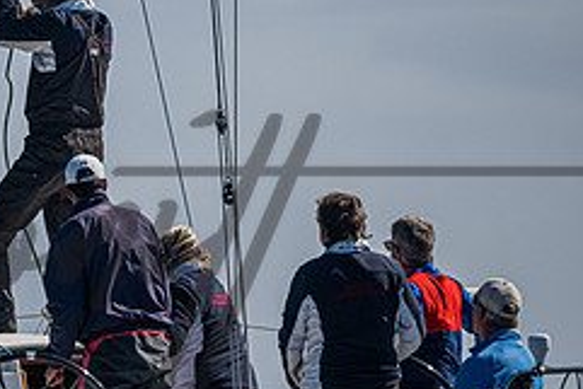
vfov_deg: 1.7
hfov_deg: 2.5
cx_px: -199
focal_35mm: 808
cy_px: 114
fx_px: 13092
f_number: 5
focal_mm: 270
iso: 400
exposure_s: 1/6400
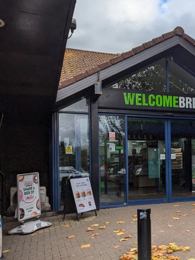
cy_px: 161
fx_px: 323
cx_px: 194
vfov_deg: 43.5
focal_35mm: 43
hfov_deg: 31.2
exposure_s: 1/1058
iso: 45
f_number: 1.85
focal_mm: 6.81
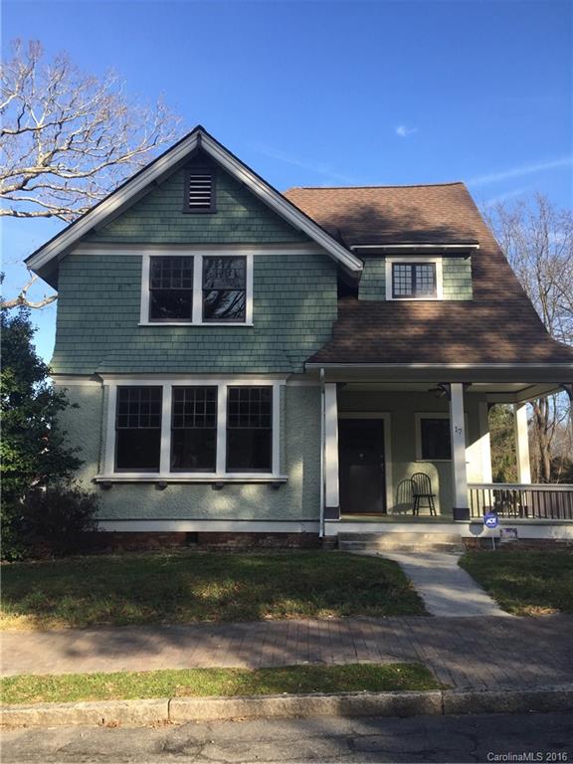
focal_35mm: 29
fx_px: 640
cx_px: 286
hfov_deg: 48.2
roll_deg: -0.3
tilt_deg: +10.4
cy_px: 382
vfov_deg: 61.7
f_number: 2.2
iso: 32
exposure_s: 1/599
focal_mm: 4.15
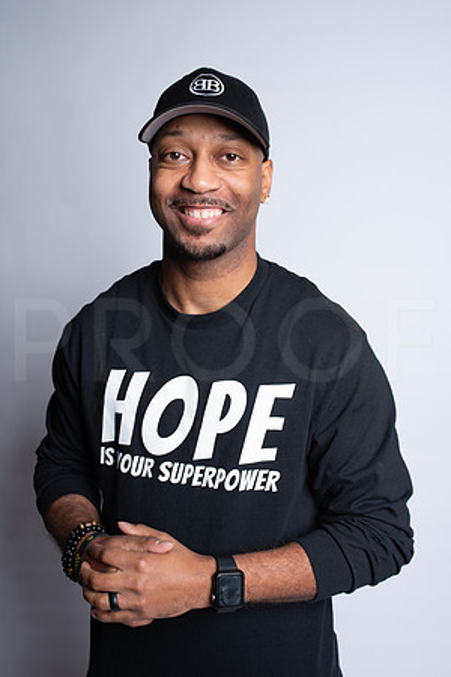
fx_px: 658
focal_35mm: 35
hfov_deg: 37.9
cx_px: 226
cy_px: 338
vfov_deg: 54.4
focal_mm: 35
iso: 250
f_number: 6.3
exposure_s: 1/200
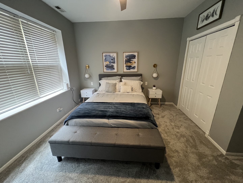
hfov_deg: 106.2
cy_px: 92
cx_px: 122
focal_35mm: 13
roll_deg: +1.0
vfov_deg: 89.9
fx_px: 91
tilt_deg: -16.8
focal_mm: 1.57
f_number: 1.8
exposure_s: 1/60
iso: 500
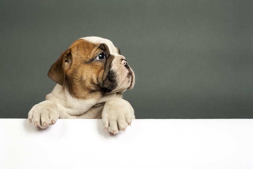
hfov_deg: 39.6
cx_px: 126
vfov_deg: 27.0
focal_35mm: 50
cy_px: 84
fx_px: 351
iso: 200
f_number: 10
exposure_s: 1/200
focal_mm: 50
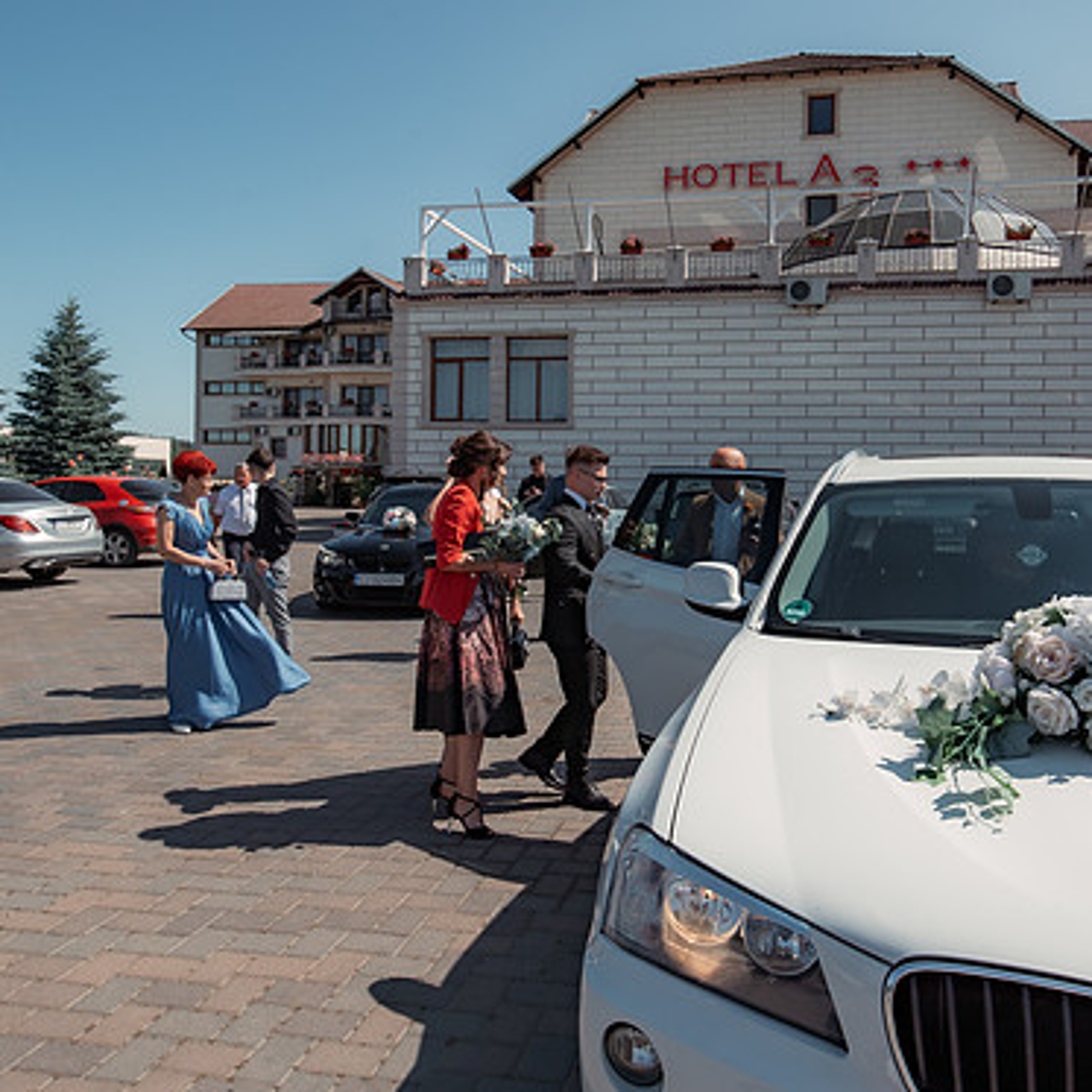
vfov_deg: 57.2
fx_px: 999
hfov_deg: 57.1
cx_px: 625
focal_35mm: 28
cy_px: 496
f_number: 10
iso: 100
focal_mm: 19
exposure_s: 1/800
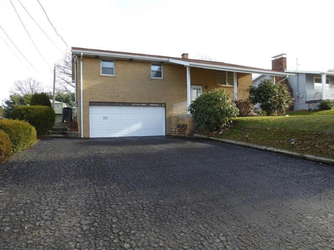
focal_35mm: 24
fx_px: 232
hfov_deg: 71.6
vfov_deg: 56.8
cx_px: 167
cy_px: 125
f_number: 3.3
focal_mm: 4.3
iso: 100
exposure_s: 1/250
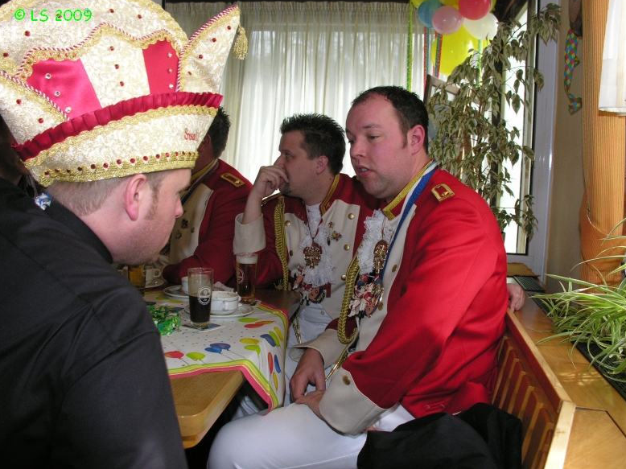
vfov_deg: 39.6
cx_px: 319
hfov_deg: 51.4
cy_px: 230
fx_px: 651
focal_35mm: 36
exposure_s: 1/120
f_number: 4
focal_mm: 8.9
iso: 200
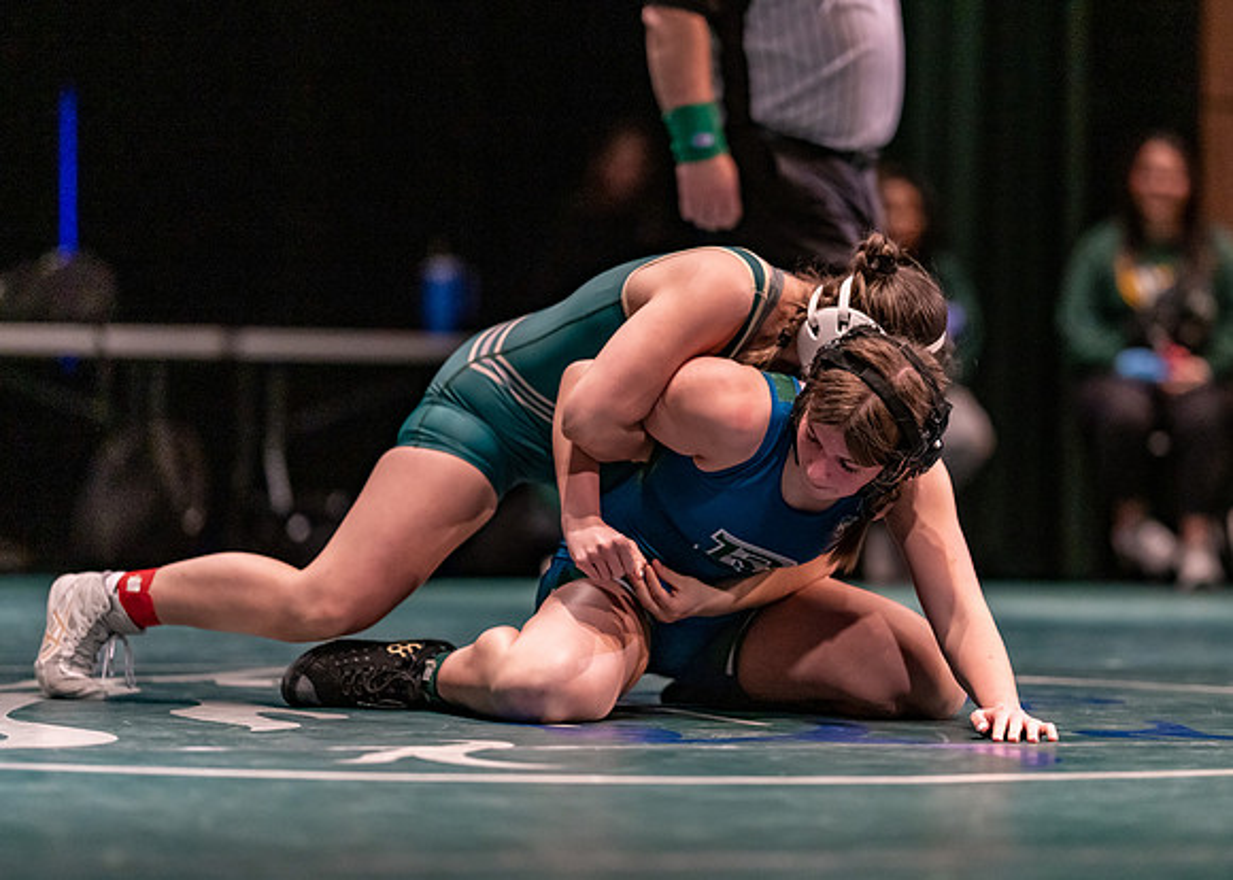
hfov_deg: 13.1
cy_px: 444
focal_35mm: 154
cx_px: 714
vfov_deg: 9.3
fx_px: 5385
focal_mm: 135
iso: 2500
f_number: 1.8
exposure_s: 1/1000
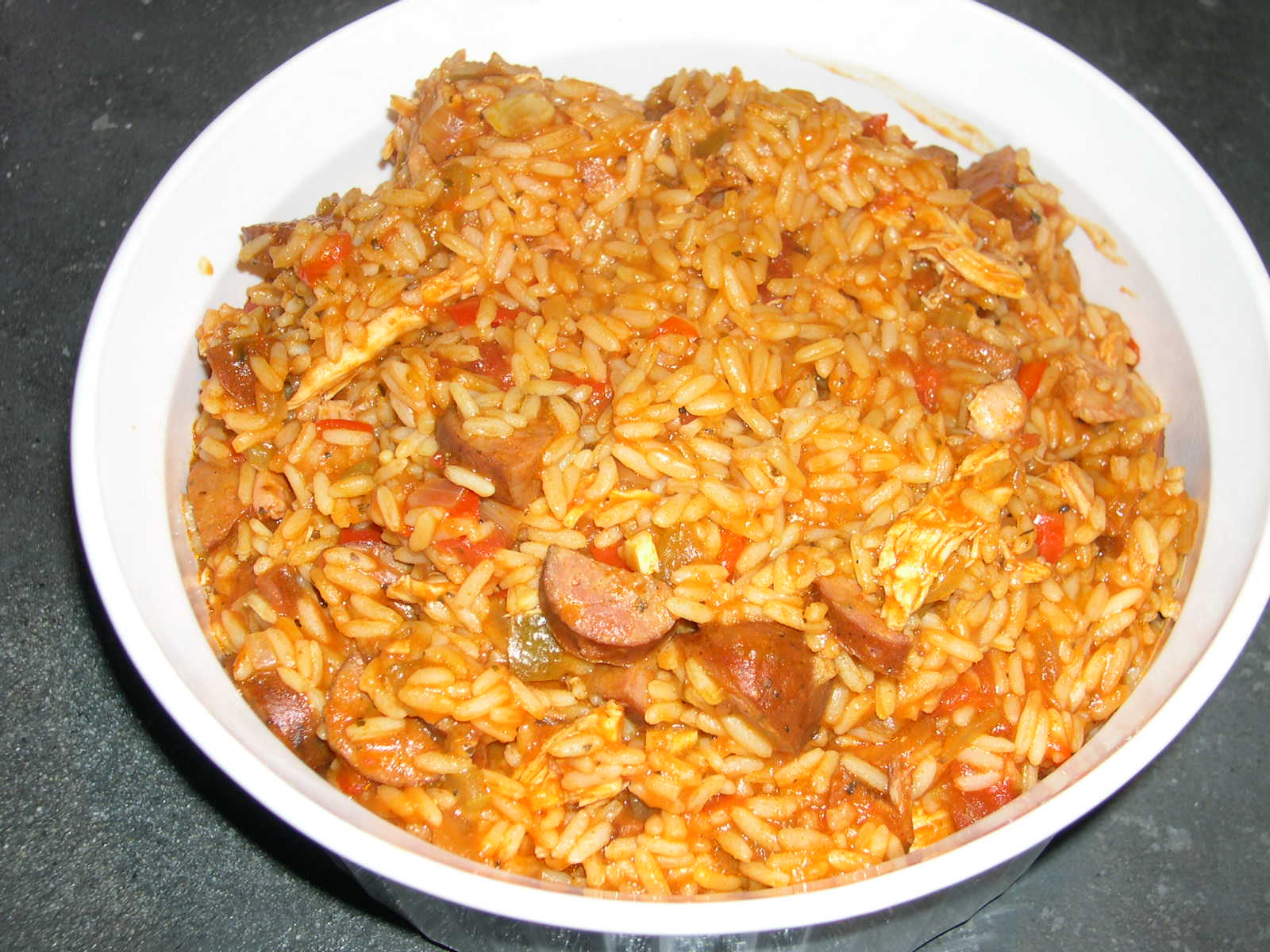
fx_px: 1724
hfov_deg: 40.4
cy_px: 476
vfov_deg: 30.9
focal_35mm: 47
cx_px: 635
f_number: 3.1
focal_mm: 10.1
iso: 100
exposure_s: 1/60
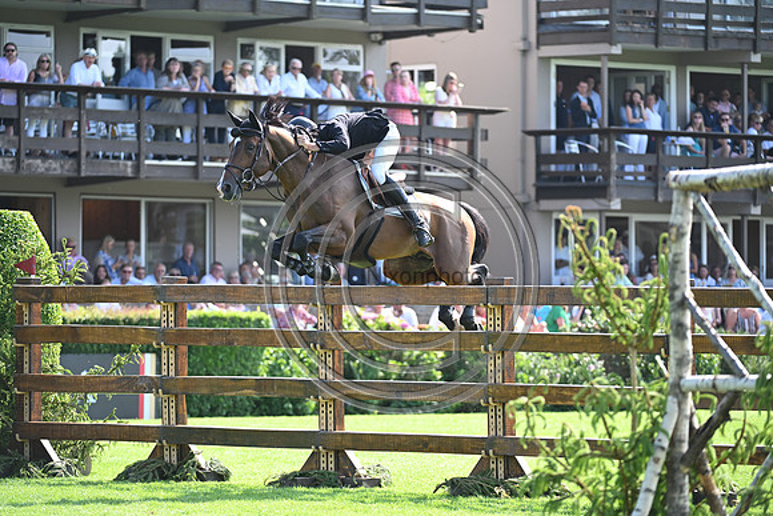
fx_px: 4725
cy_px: 258
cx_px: 386
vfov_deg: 6.2
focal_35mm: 220
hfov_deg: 9.4
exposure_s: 1/1250
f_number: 4.5
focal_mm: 220
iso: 900
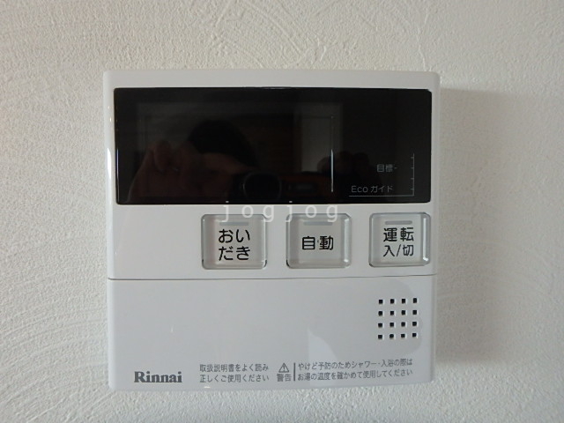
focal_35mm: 21
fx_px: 342
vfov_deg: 63.4
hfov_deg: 79.0
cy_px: 212
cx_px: 282
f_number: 3.5
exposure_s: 1/30
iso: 400
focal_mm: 3.7
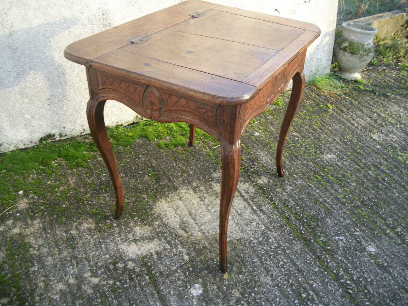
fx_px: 377
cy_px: 153
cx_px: 204
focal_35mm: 32
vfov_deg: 44.2
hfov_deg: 56.8
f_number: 2.9
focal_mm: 5.7
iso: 80
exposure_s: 1/50
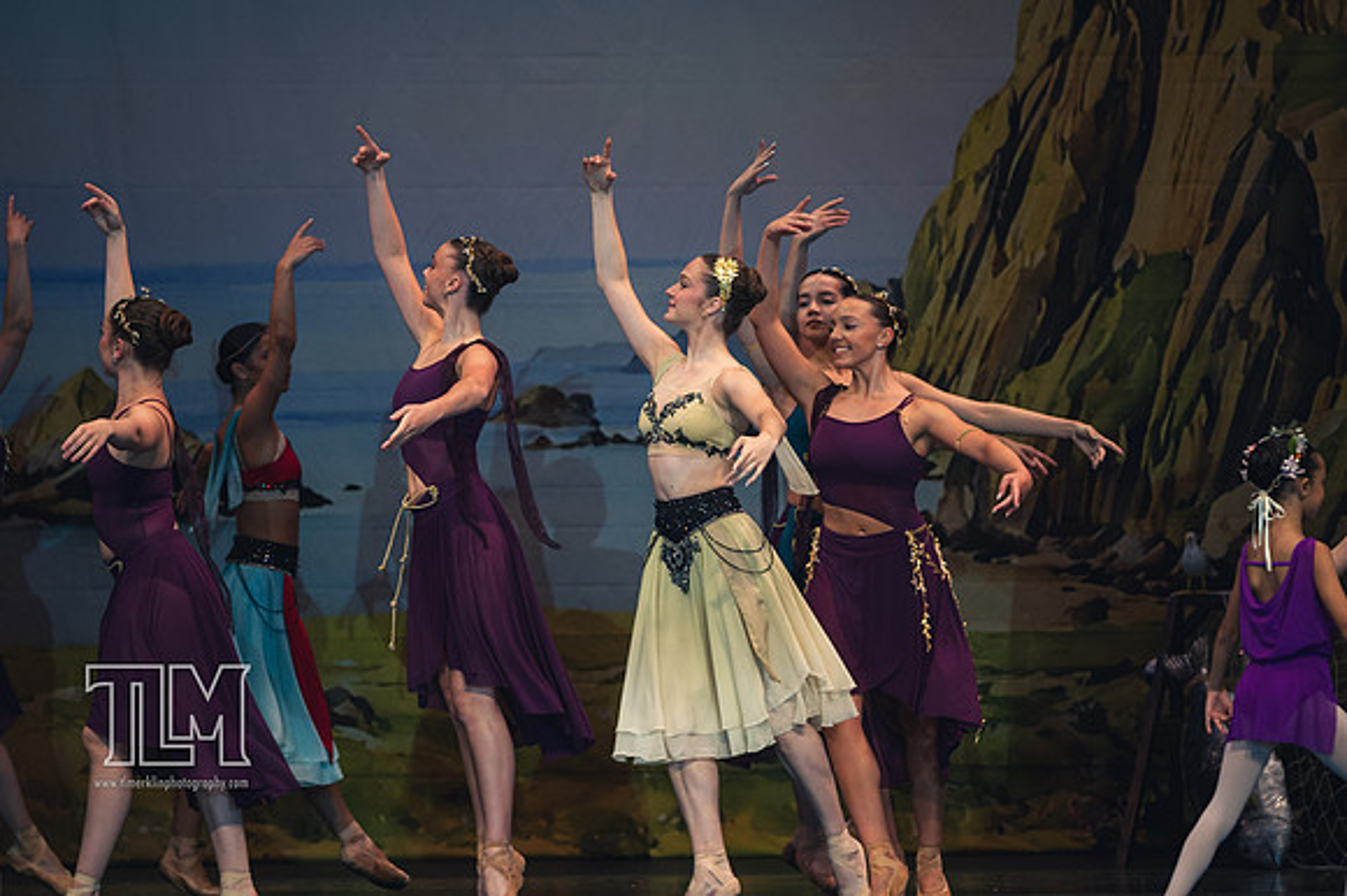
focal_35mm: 300
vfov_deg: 4.6
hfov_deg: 6.9
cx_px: 674
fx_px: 11218
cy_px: 448
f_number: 2.8
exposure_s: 1/500
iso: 560
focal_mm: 200
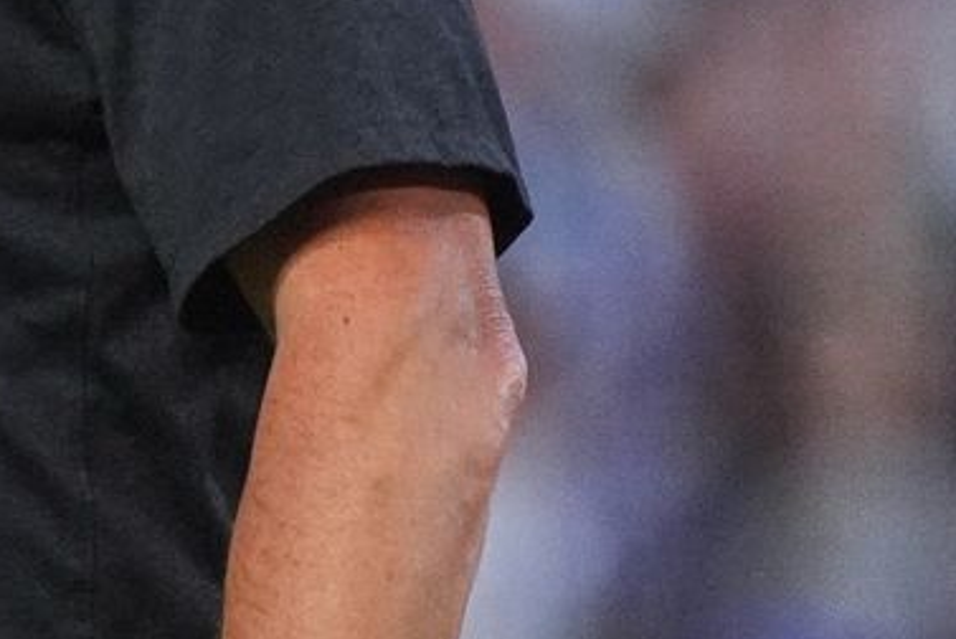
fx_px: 86529
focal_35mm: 3256
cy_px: -44
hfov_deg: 0.6
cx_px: -1286
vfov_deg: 0.4
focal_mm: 600
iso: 3200
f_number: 4
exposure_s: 1/1250
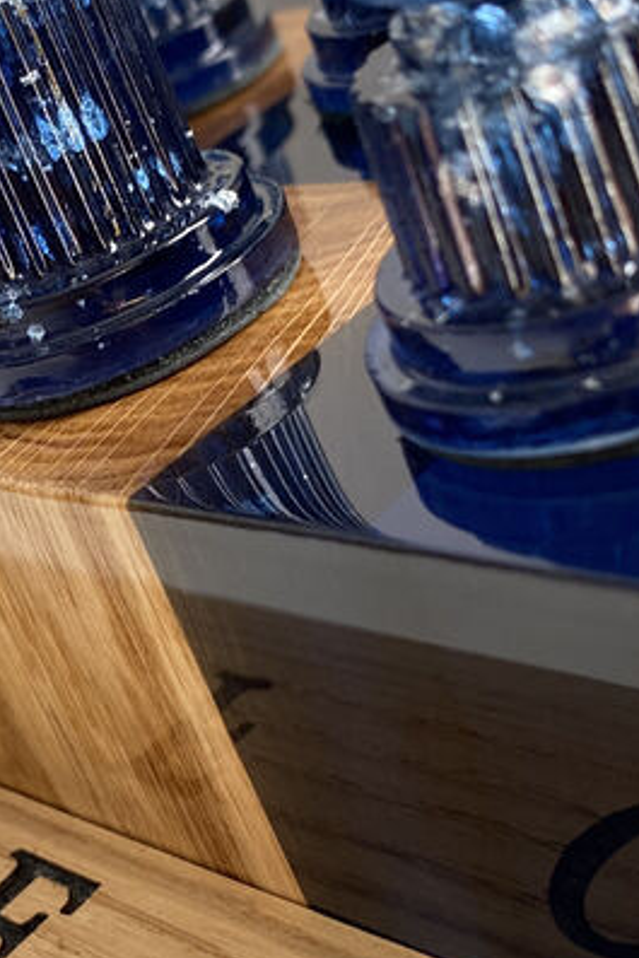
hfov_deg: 20.1
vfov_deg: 30.5
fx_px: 1756
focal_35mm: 66
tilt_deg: -22.1
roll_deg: +26.0
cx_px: 19
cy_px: 492
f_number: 1.8
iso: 125
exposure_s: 1/121
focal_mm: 4.25
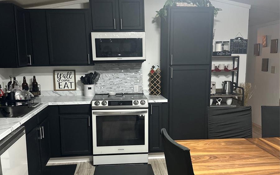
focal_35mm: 34
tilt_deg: -9.4
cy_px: 100
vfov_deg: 37.2
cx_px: 140
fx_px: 259
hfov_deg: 56.7
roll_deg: +0.9
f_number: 1.78
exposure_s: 1/60
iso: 640
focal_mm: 6.86
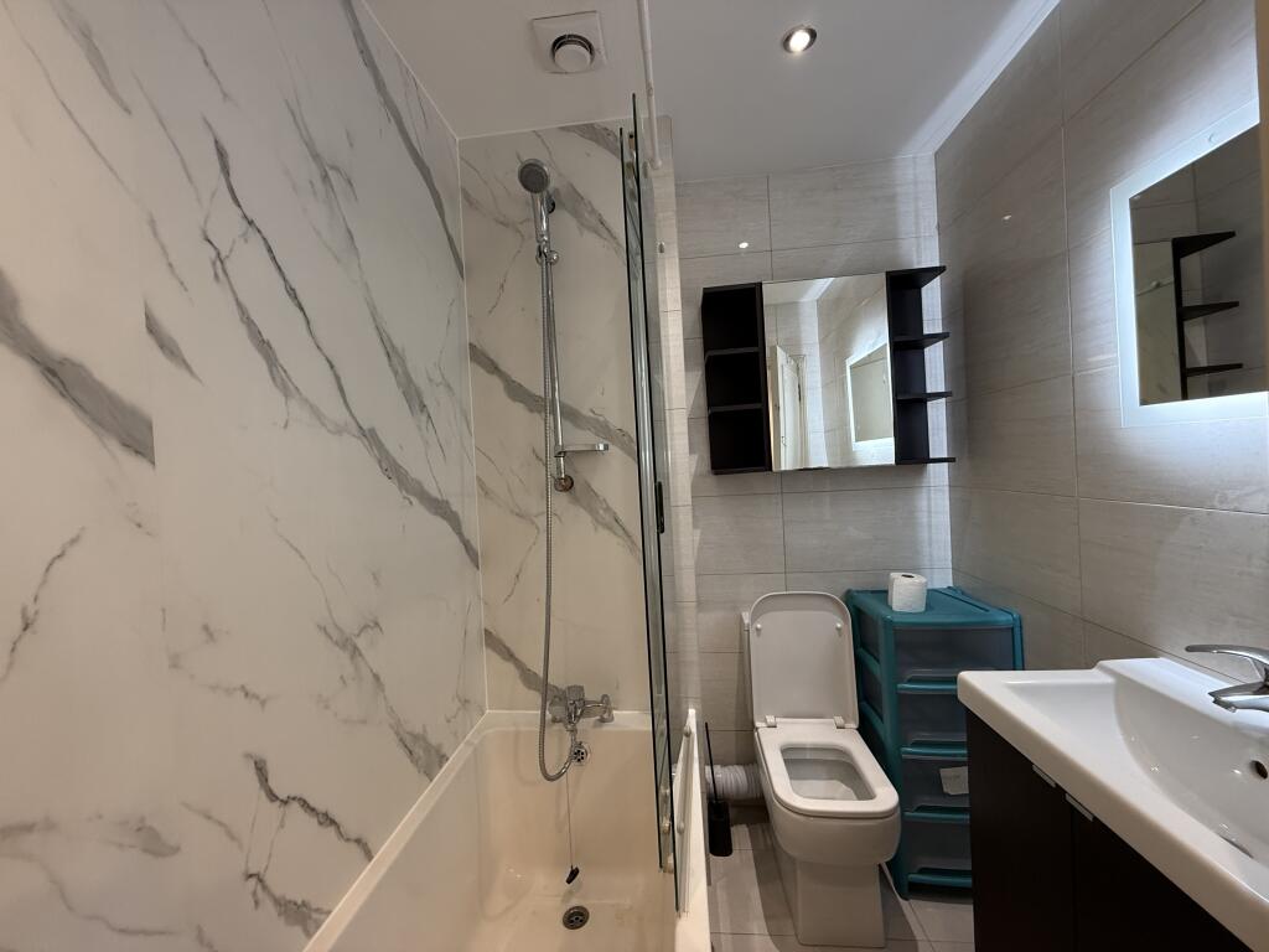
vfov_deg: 85.7
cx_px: 634
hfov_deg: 102.1
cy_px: 476
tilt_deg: +0.2
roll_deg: +3.4
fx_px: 513
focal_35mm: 14
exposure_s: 1/100
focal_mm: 2.22
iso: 250
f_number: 2.2
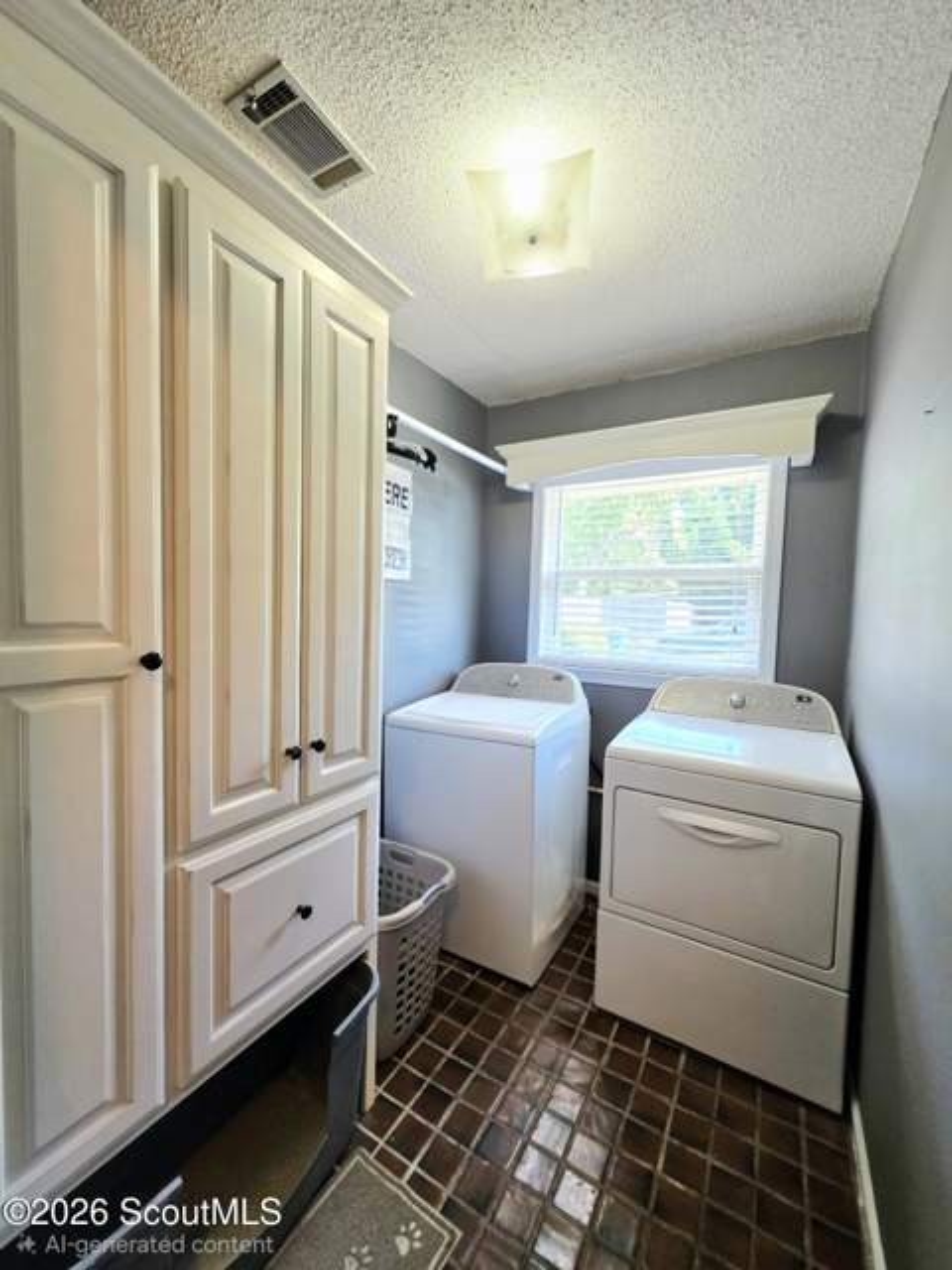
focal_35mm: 13
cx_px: 476
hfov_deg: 89.9
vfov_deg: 106.2
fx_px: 477
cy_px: 635
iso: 200
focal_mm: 2.2
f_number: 1.9
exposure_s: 1/120
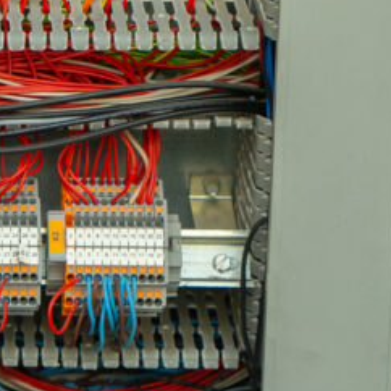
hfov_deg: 10.8
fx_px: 2019
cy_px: -74
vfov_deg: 10.9
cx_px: -144
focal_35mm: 158
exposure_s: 1/320
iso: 1000
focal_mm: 44
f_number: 4
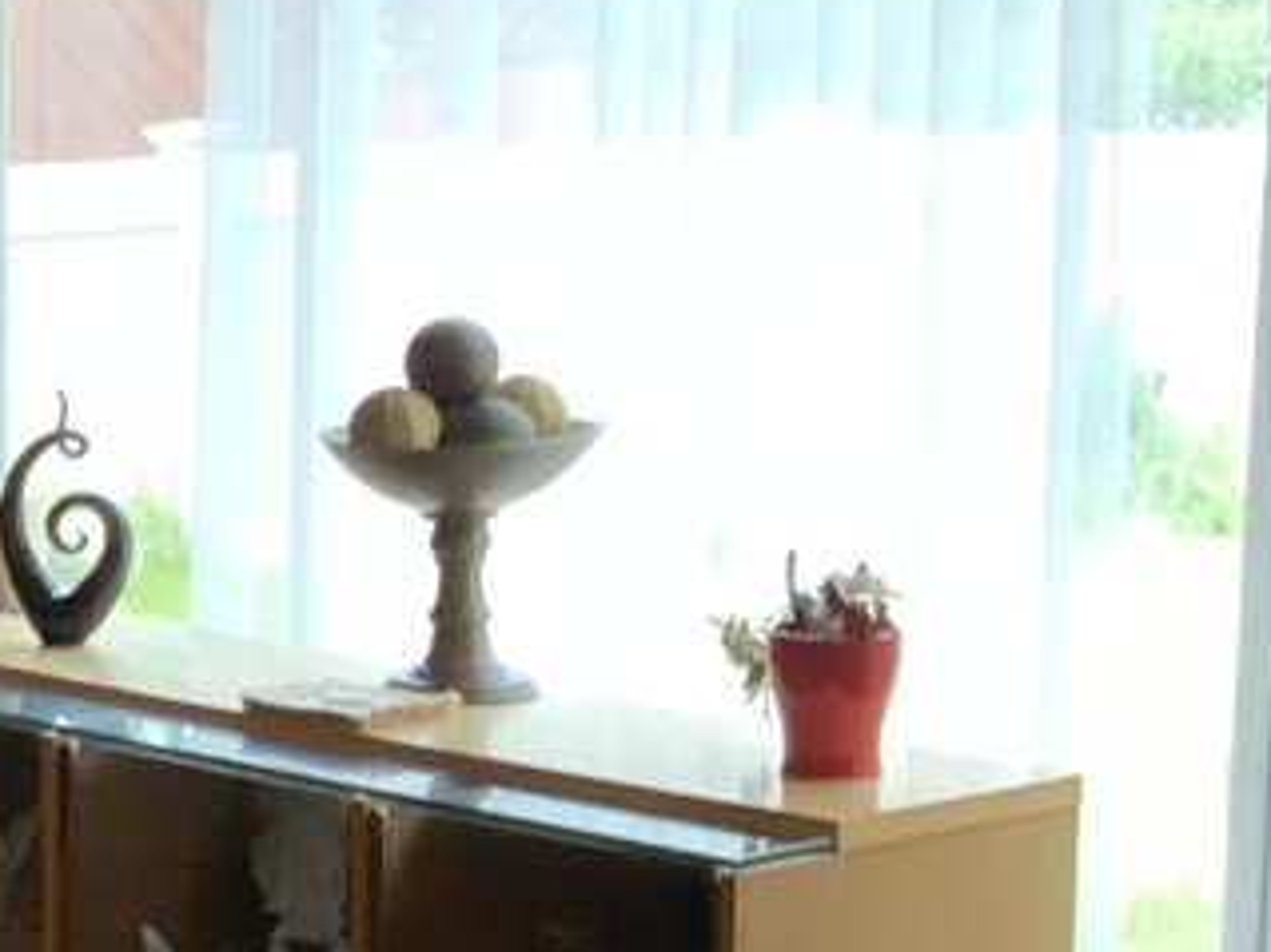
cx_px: -649
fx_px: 4808
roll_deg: +1.6
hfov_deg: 14.1
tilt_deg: -15.1
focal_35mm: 131
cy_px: 948
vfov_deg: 11.2
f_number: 1.8
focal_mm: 3
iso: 125
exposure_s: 1/60
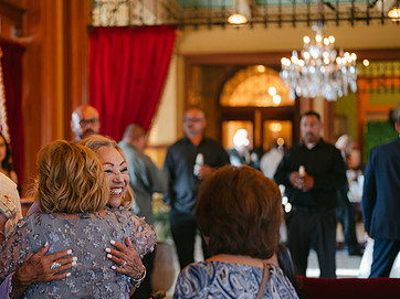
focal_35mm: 77
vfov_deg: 19.1
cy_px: 172
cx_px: 116
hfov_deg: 25.1
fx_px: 889
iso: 1600
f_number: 1.8
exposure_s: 1/125
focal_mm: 50
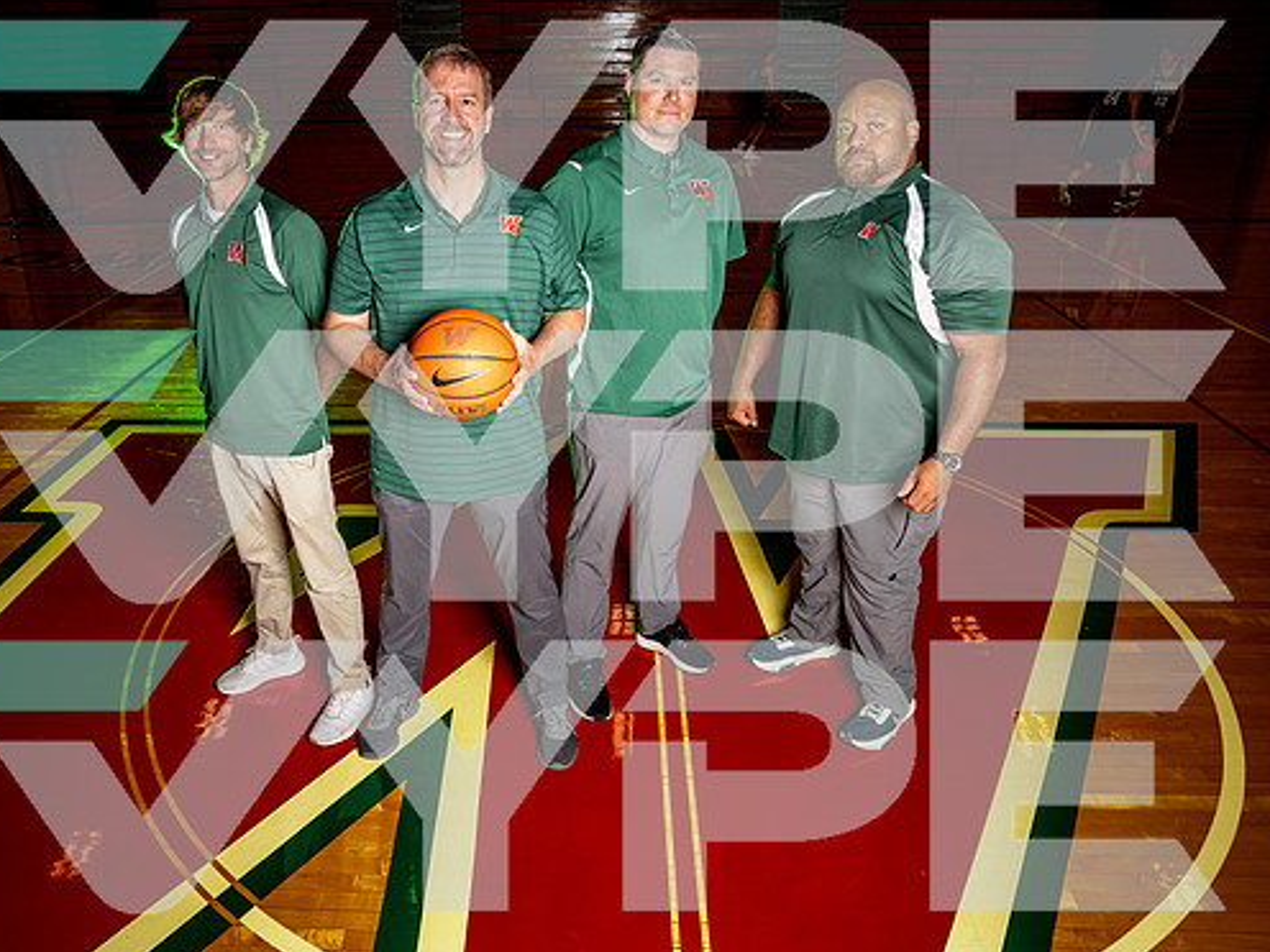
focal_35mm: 27
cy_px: 467
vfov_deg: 51.4
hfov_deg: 65.2
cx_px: 581
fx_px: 991
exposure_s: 1/250
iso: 200
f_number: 8
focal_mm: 24
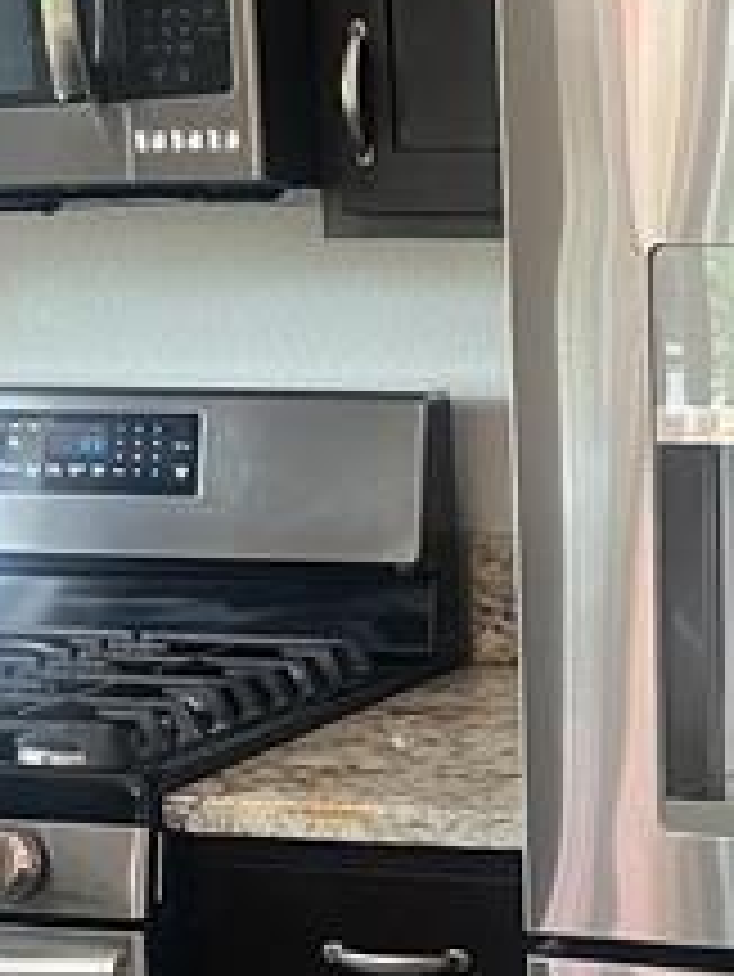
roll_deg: -0.9
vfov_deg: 21.2
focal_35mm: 92
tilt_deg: -9.9
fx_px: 2598
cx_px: 883
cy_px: 657
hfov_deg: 15.5
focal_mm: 5.7
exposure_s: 1/60
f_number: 1.5
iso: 200
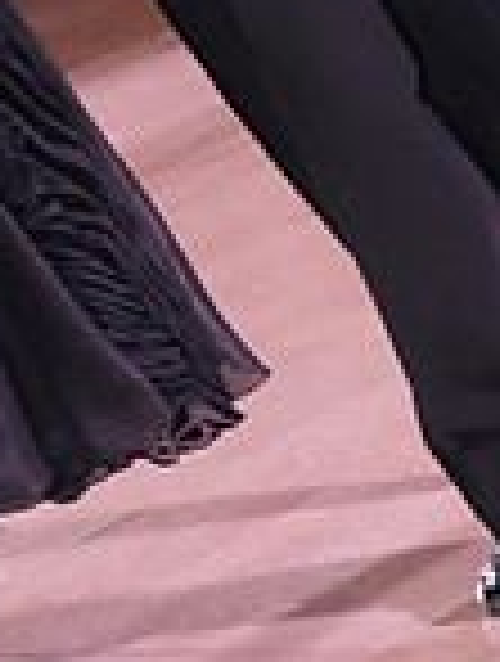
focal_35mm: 246
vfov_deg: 7.8
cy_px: -477
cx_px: -65
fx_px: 4717
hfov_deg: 6.0
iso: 8000
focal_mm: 65
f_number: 8
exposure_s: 1/250
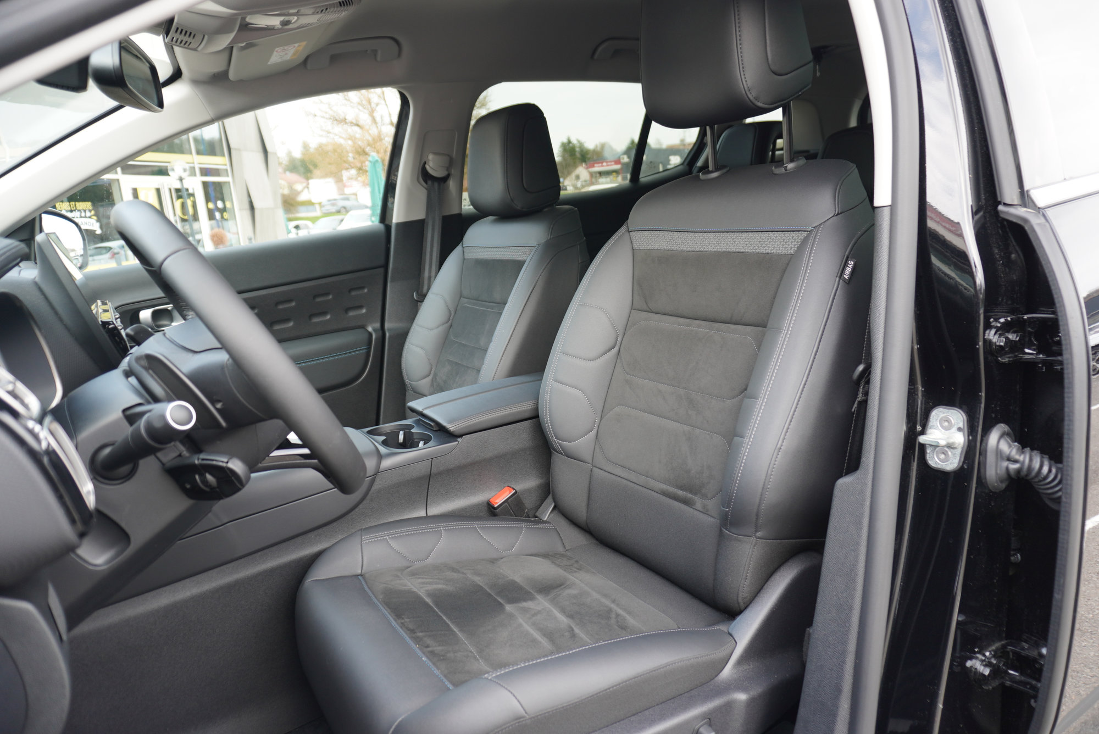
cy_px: 367
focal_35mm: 24
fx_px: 733
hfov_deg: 73.7
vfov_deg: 53.2
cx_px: 550
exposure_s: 1/30
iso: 125
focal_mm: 16
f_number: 3.5
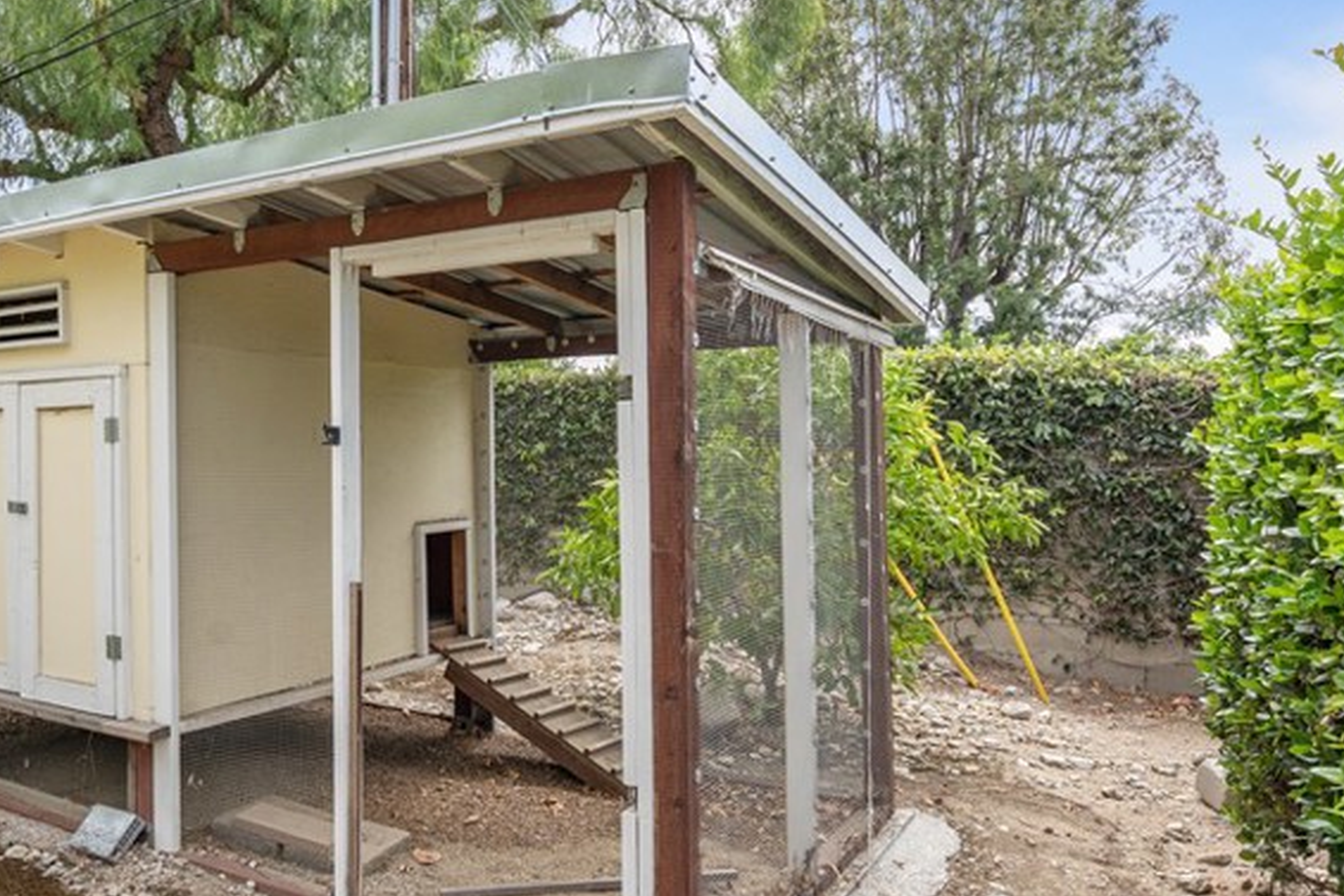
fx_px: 1083
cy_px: 458
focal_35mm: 29
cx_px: 445
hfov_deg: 62.0
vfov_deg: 45.0
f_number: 8
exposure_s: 1/50
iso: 50
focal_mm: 16
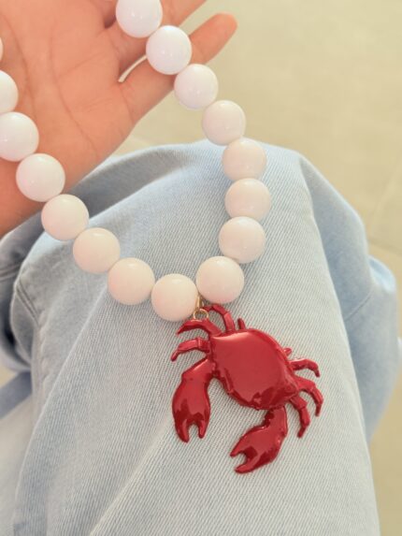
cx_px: 201
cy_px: 268
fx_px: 743
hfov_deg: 30.3
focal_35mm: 48
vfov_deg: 39.6
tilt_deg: -61.6
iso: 160
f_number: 1.78
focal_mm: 6.76
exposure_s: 1/60
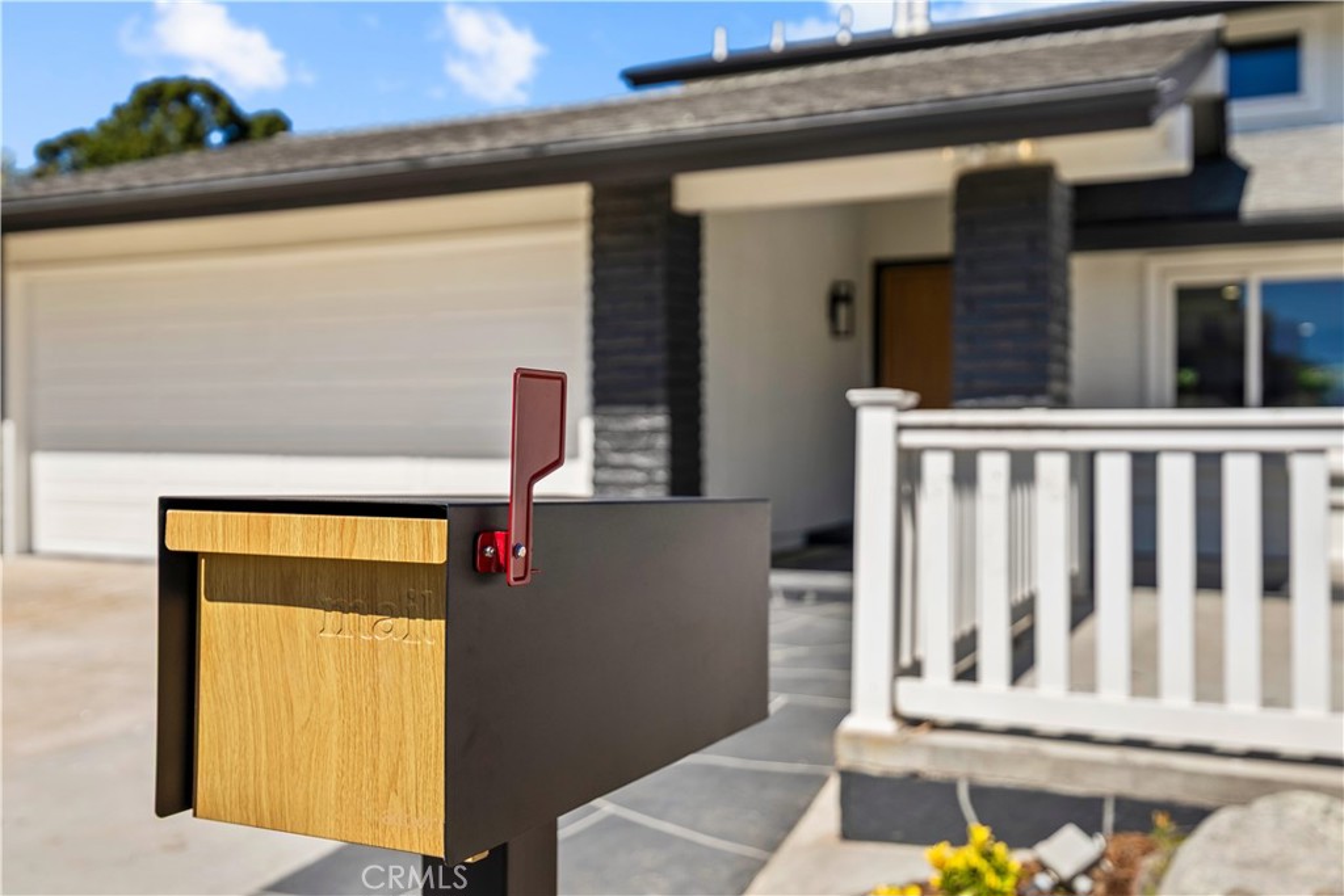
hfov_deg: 53.1
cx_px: 672
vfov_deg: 36.9
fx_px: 1344
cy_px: 448
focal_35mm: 36
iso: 100
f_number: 2.8
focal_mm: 24
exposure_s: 1/2000
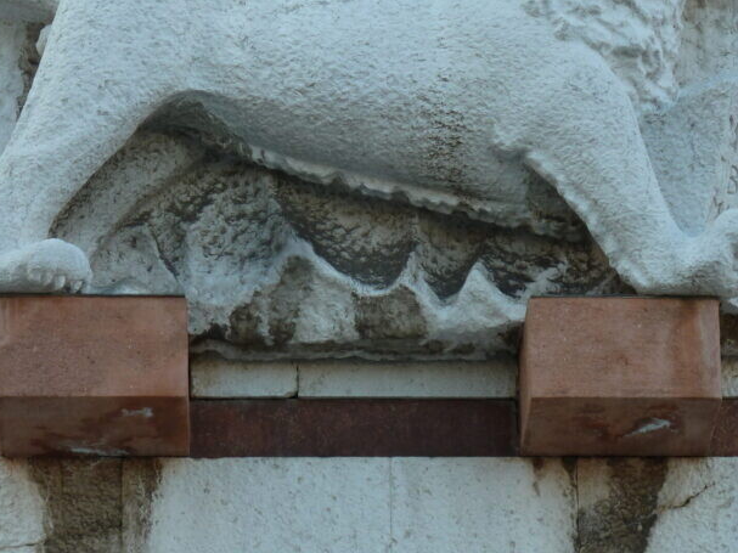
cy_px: 125
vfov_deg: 6.9
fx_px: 4604
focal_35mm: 216
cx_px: 389
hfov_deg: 9.2
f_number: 4.4
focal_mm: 21
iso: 80
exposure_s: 1/100
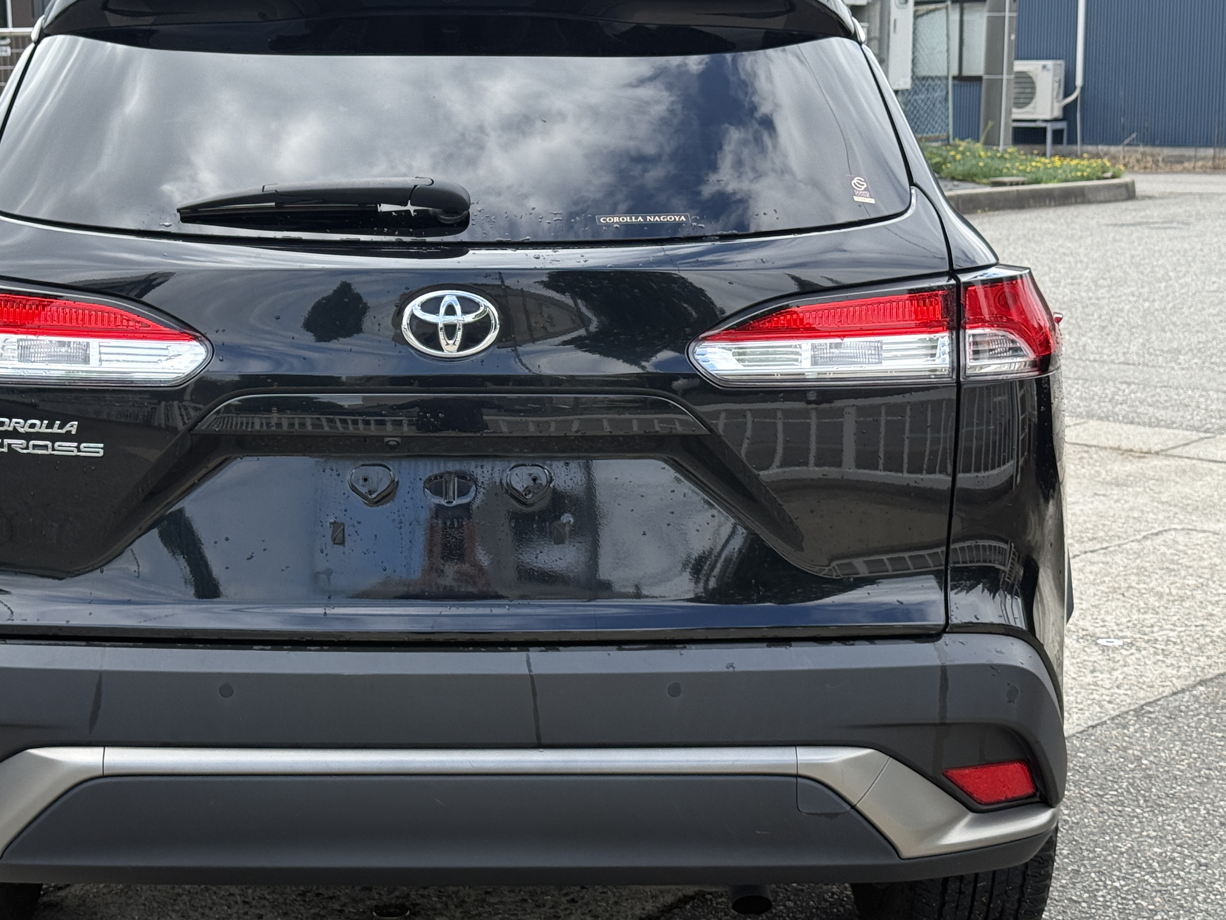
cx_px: 447
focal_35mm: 63
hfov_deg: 30.6
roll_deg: +1.1
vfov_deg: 23.3
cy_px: 420
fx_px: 2231
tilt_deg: -9.1
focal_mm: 6.76
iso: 80
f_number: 1.78
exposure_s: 1/1377
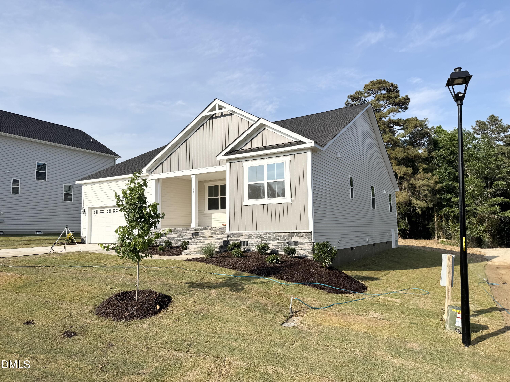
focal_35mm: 24
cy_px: 191
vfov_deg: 56.8
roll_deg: +1.2
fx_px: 354
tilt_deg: +6.4
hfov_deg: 71.6
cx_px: 255
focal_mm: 6.76
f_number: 1.78
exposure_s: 1/5814
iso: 80
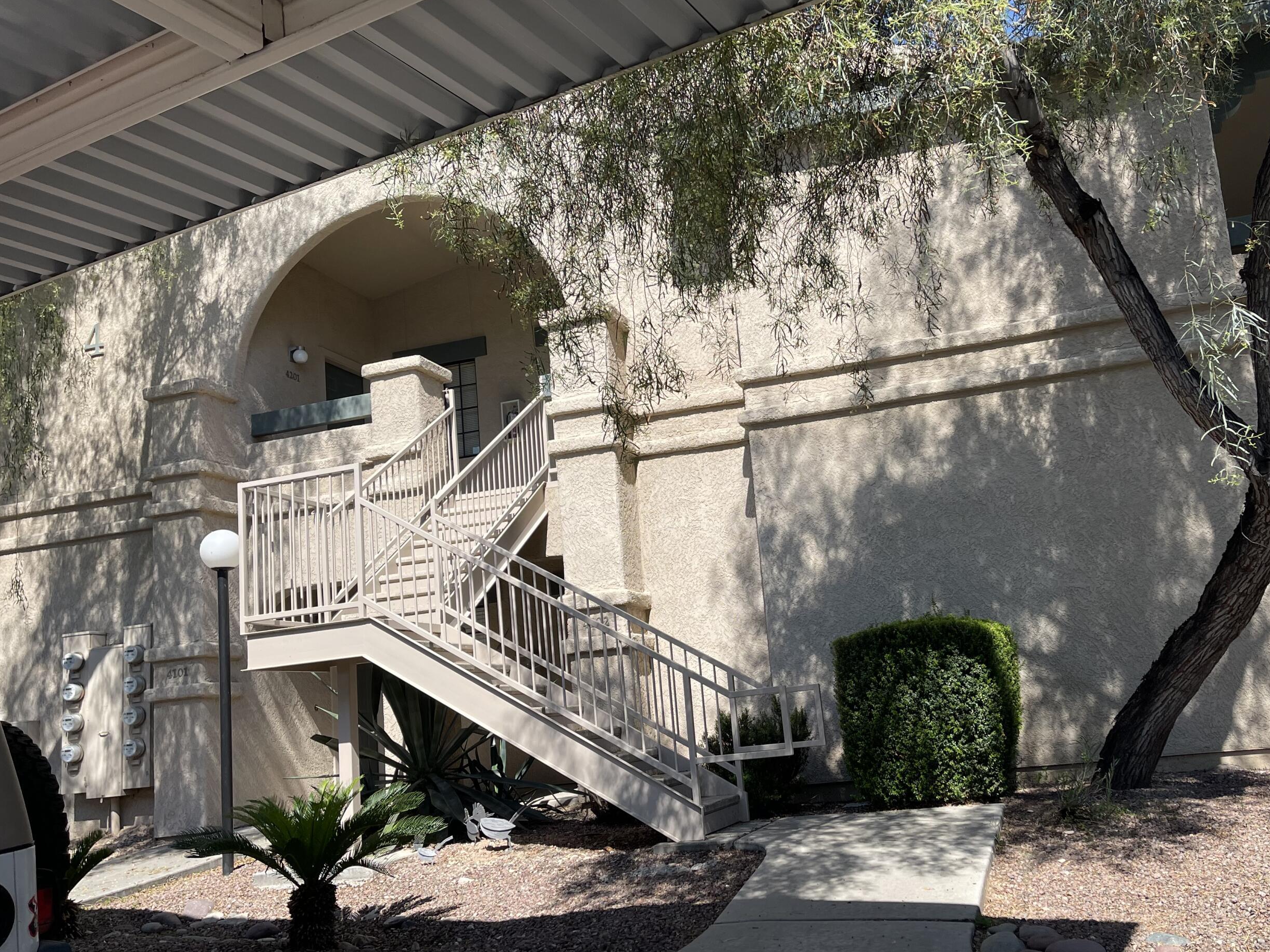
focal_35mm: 32
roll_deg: +2.9
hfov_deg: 56.5
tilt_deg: +8.6
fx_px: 1174
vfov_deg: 44.1
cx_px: 747
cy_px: 499
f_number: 1.6
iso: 32
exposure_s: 1/2247
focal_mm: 5.1
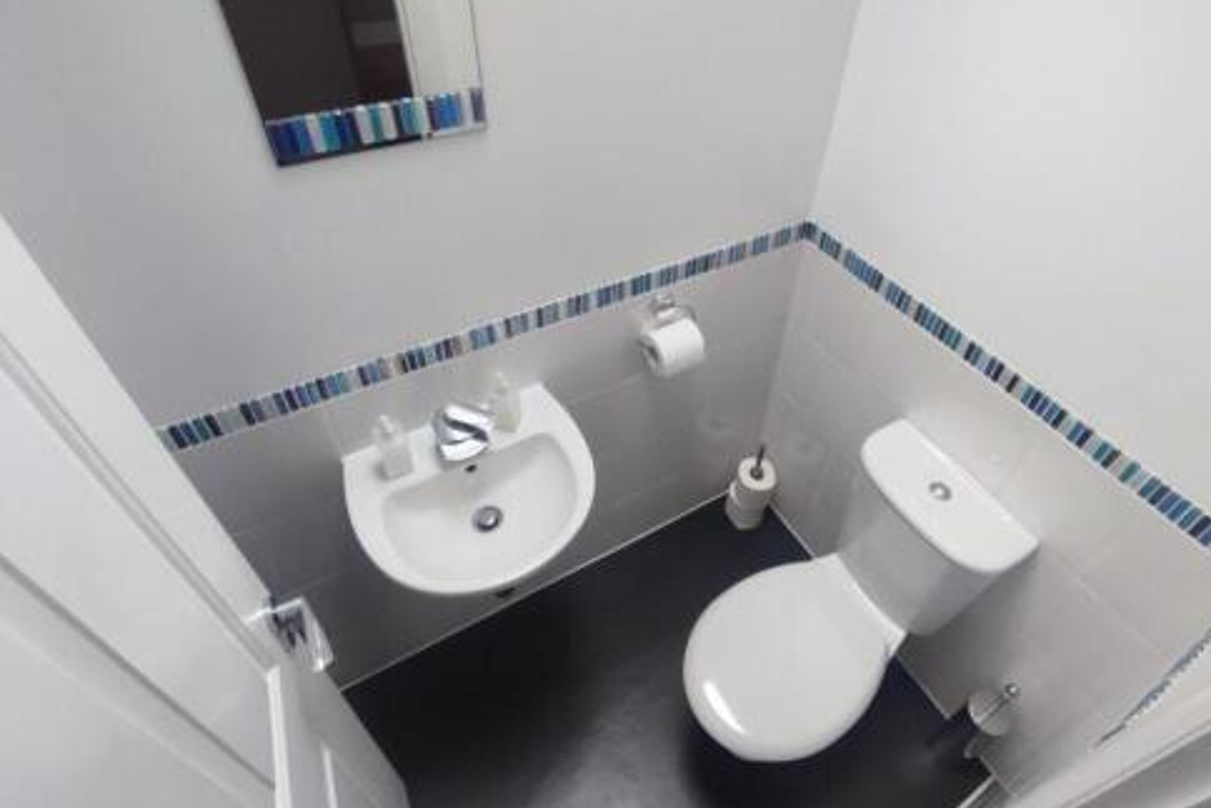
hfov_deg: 83.7
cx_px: 667
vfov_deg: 61.8
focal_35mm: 20
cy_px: 359
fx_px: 673
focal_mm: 1.65
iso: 462
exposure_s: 1/50
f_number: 2.2
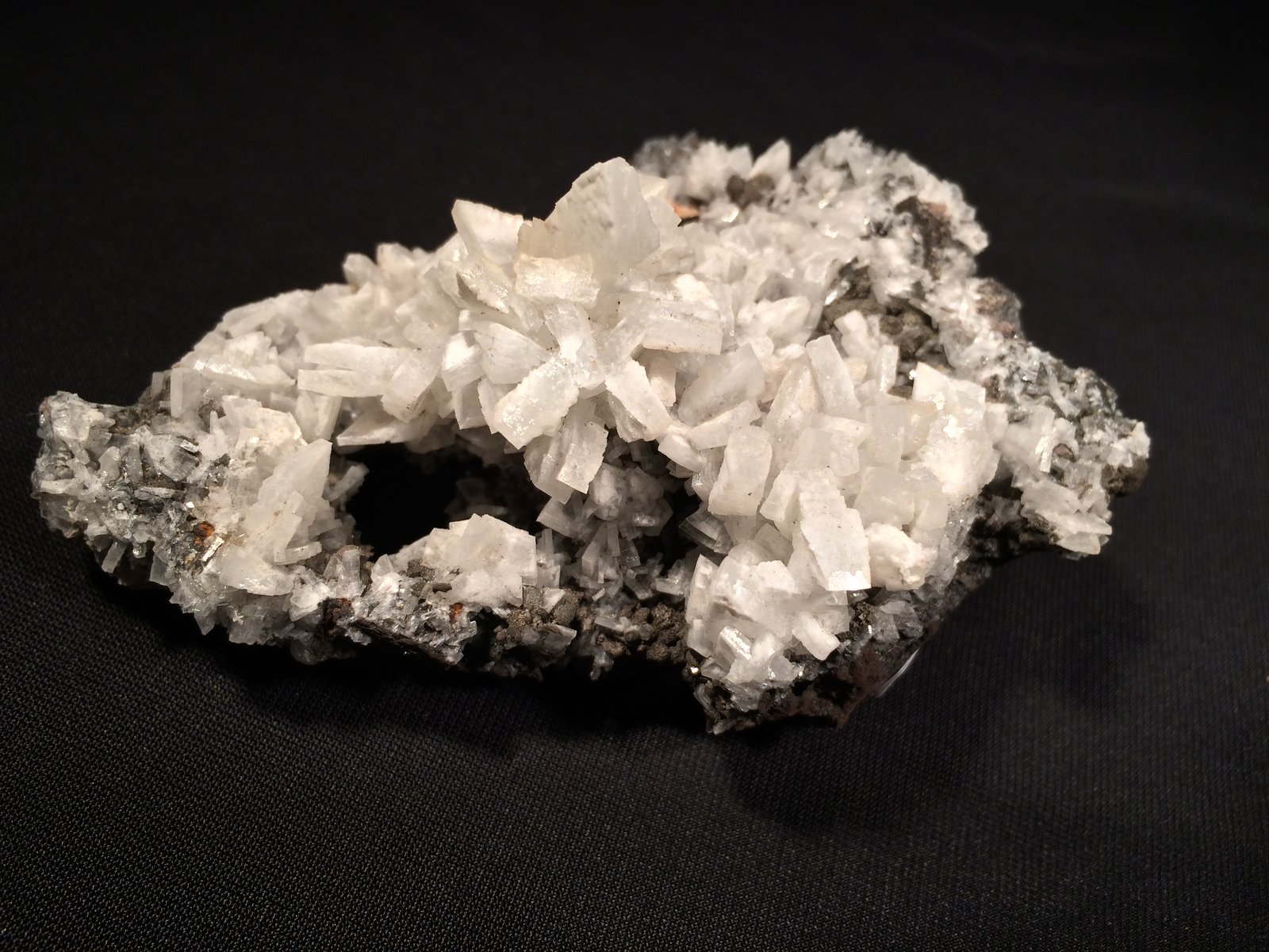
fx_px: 1063
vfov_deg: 48.2
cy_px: 476
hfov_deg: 61.7
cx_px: 634
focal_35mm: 29
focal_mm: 4.15
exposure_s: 1/194
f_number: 2.2
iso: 32
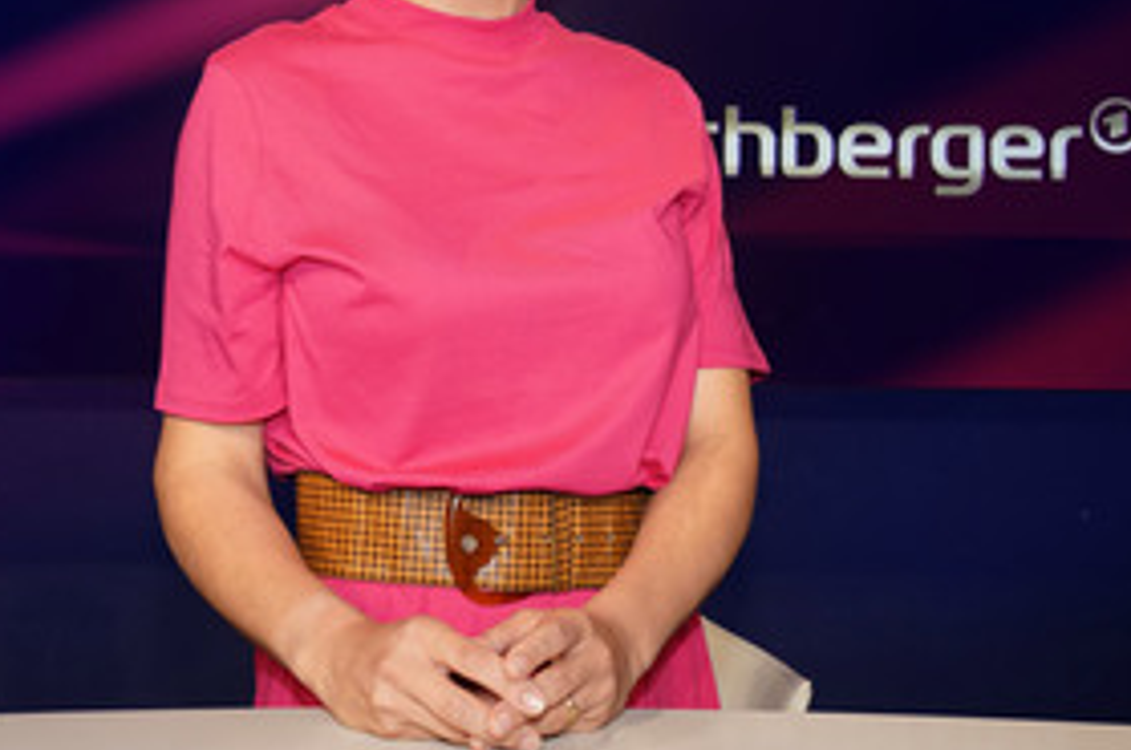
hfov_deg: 36.2
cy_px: 199
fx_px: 1725
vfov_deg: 24.3
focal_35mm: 55
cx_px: 468
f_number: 5.6
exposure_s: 1/125
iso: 2000
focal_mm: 34
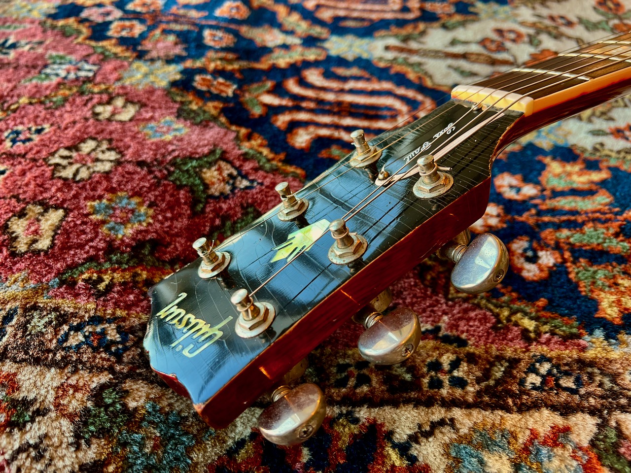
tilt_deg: -47.0
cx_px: 316
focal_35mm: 26
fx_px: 474
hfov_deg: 67.3
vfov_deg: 53.1
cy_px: 236
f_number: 1.5
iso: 125
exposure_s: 1/100
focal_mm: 5.7
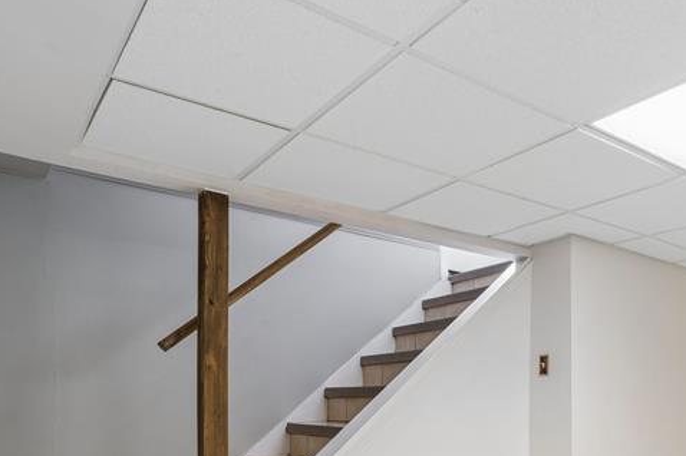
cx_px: 545
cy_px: 402
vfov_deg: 40.6
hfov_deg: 57.5
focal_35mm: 30
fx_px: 571
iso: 400
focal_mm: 14
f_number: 13
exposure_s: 1/4
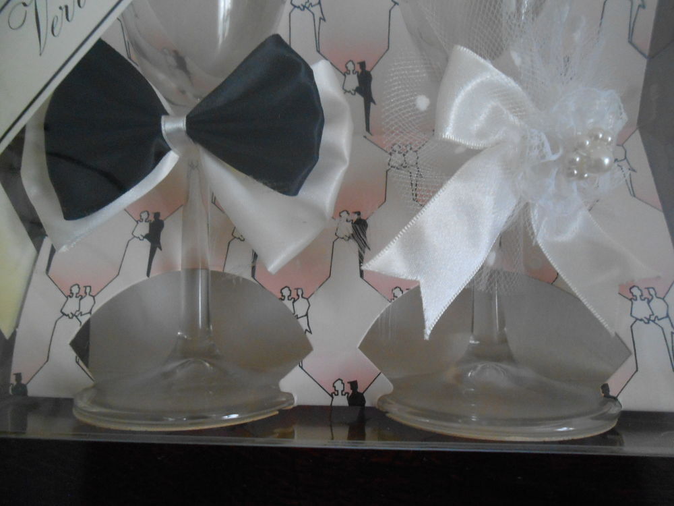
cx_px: 337
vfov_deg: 53.1
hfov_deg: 67.3
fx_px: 506
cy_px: 253
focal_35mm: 26
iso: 400
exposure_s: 1/30
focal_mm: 4.6
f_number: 3.5
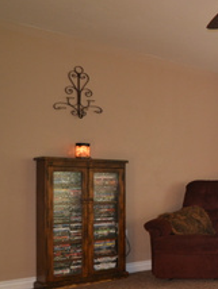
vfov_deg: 39.8
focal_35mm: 47
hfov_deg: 21.6
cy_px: 178
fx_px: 398
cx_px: 378
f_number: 4
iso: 400
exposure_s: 1/60
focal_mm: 11
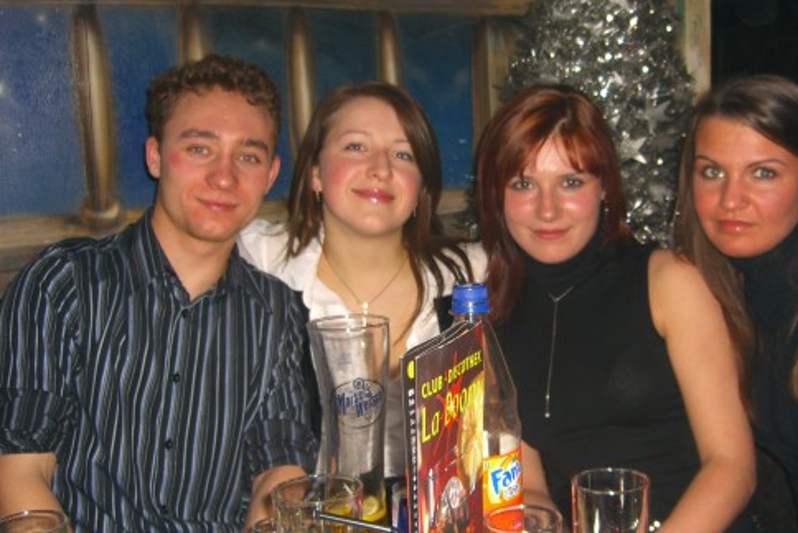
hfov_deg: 40.2
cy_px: 294
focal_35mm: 49
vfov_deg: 27.5
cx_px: 468
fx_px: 1086
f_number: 2.8
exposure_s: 1/60
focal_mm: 7.9
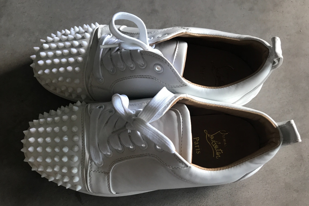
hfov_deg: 61.9
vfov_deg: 43.5
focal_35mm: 30
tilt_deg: -76.8
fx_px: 257
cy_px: 117
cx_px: 152
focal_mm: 3.99
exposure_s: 1/17
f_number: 1.8
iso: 40
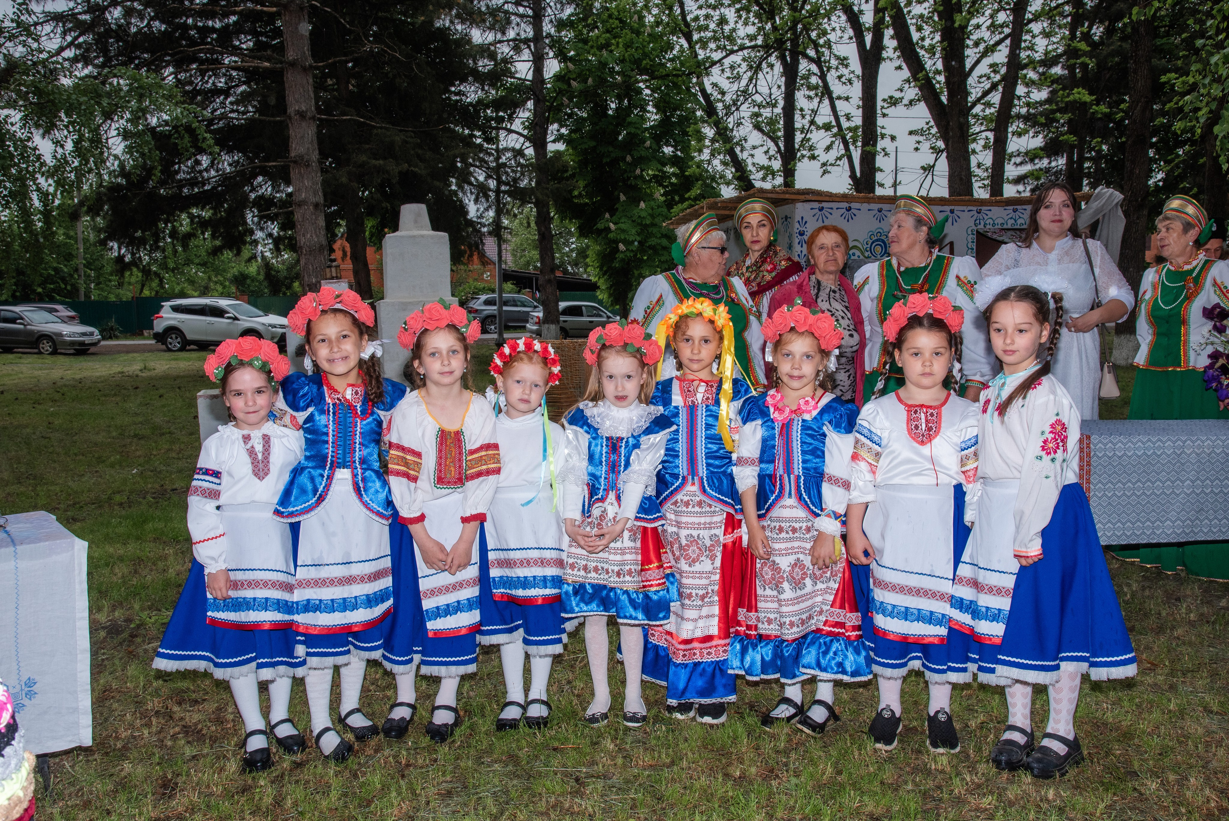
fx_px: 1161
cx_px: 614
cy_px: 410
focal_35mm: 34
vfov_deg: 38.9
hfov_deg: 55.8
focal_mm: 34
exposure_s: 1/160
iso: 640
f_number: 13
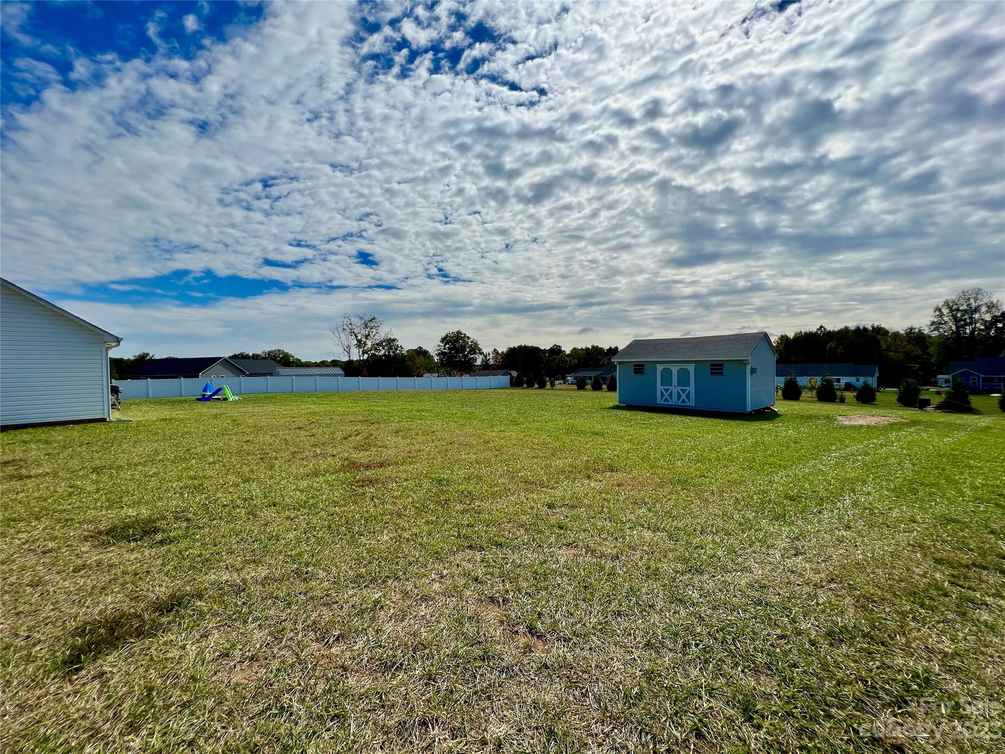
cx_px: 502
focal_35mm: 13
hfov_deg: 106.2
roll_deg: +0.7
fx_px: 377
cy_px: 377
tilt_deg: -1.8
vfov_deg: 89.9
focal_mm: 1.57
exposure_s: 1/4219
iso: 32
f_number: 1.8
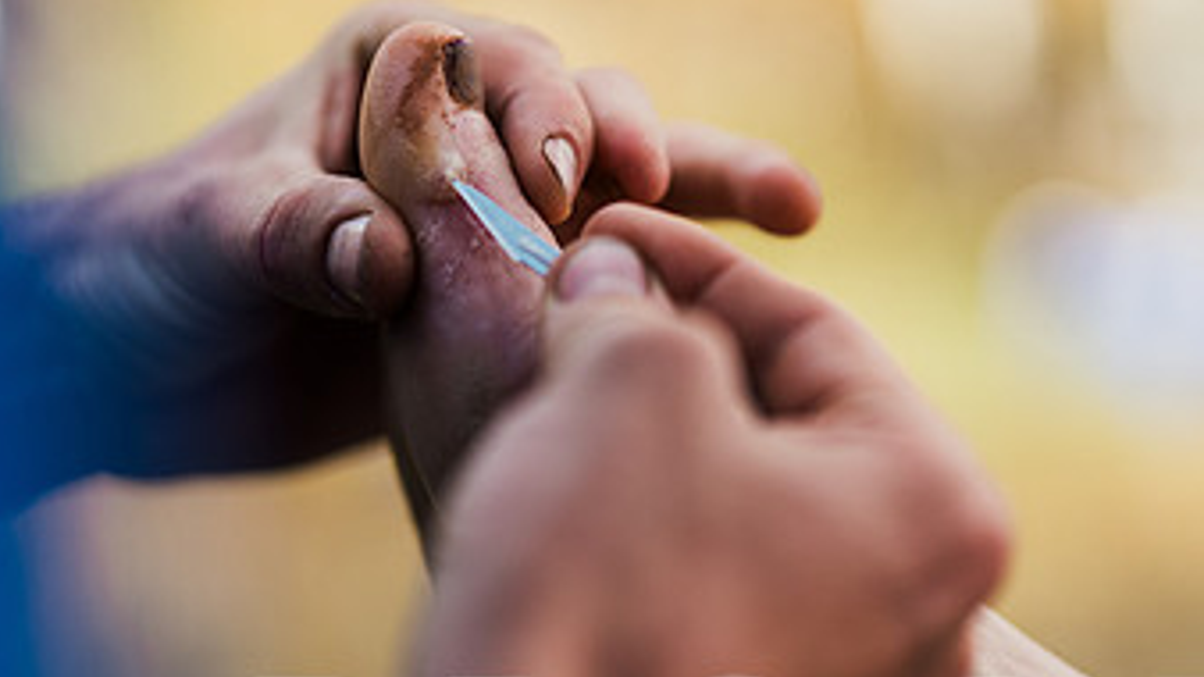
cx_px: 736
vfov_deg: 12.9
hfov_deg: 22.6
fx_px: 3001
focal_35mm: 94
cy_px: 366
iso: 100
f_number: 1.4
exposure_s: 1/2000
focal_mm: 50
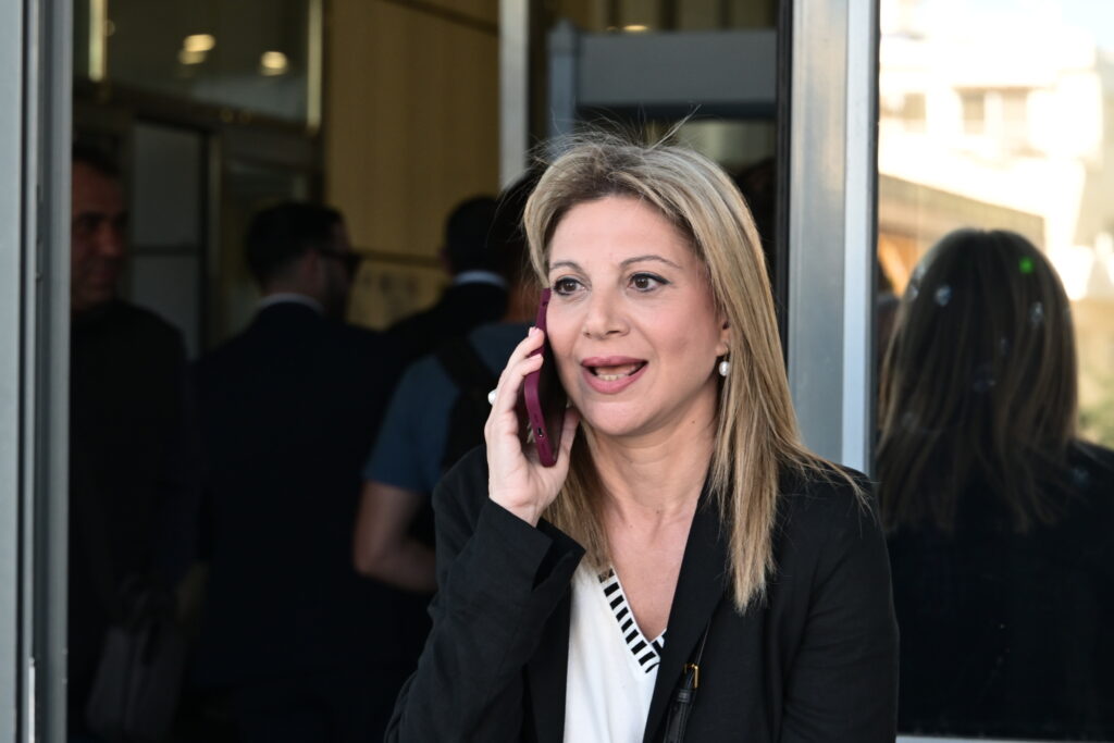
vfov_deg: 12.2
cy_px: 372
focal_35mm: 112
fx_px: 3466
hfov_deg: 18.3
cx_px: 557
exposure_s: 1/400
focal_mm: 75
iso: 800
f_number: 5
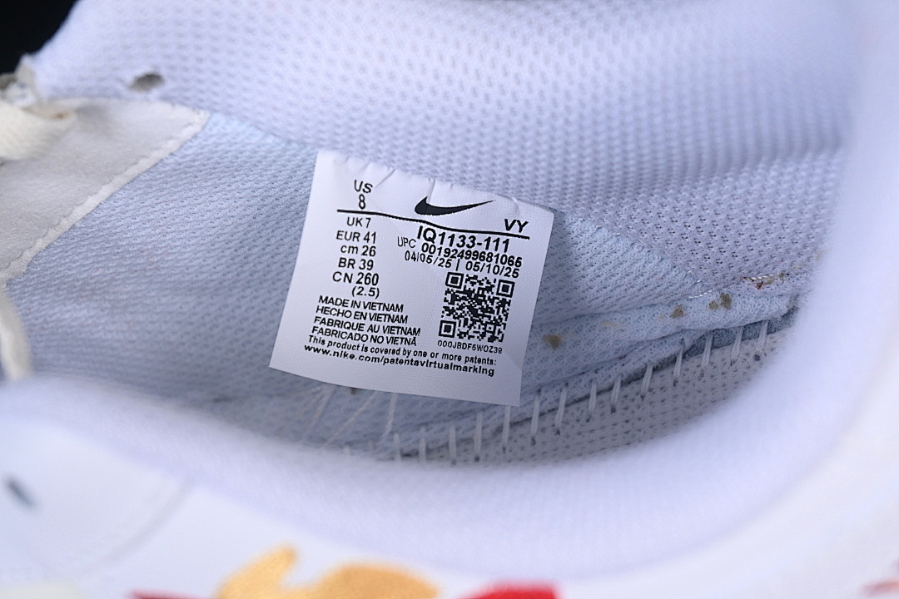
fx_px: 1873
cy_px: 300
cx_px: 450
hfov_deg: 27.0
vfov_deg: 18.2
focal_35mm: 75
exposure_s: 1/80
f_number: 7.1
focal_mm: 50
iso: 160
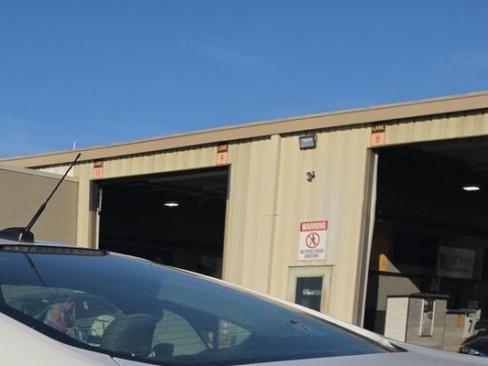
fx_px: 973
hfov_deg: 26.8
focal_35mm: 69
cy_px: 538
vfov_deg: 18.9
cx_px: 11
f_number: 1.4
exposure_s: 1/7940
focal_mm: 6.5
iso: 36
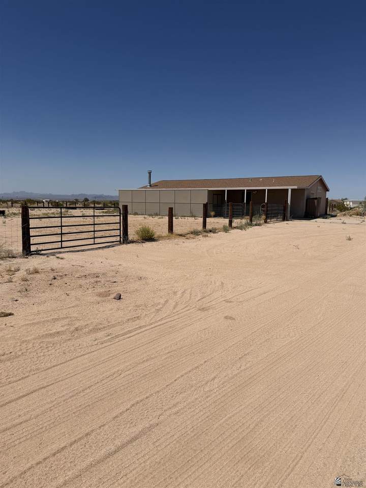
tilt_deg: -7.3
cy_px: 244
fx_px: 338
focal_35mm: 24
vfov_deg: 71.6
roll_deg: -0.2
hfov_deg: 56.8
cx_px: 183
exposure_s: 1/14286
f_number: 1.78
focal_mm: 6.76
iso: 80
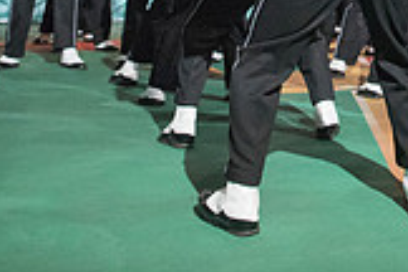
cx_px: 395
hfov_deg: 22.8
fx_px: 975
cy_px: -208
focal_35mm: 86
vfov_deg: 14.2
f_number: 2.8
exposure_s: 1/1250
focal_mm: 24
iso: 8000
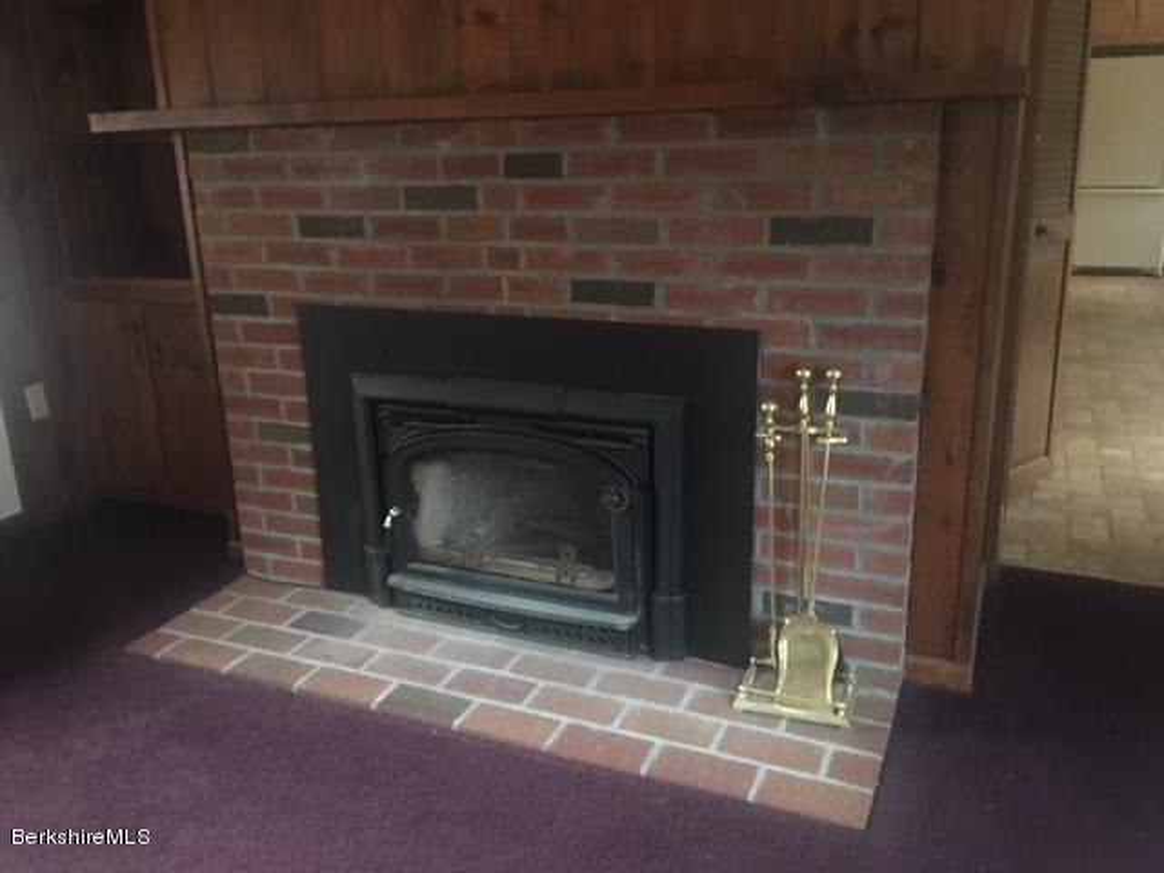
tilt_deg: -16.3
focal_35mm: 29
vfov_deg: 48.2
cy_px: 436
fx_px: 975
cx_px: 582
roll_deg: +0.8
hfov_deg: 61.7
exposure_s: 1/4
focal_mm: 4.15
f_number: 2.2
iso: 125
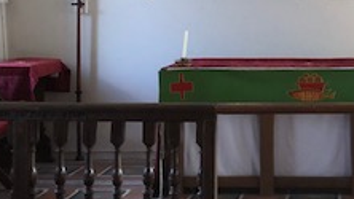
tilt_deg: -1.3
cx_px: 333
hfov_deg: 23.4
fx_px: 826
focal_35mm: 88
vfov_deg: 13.6
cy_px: -3
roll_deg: +1.7
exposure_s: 1/25
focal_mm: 3.99
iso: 32
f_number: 1.8
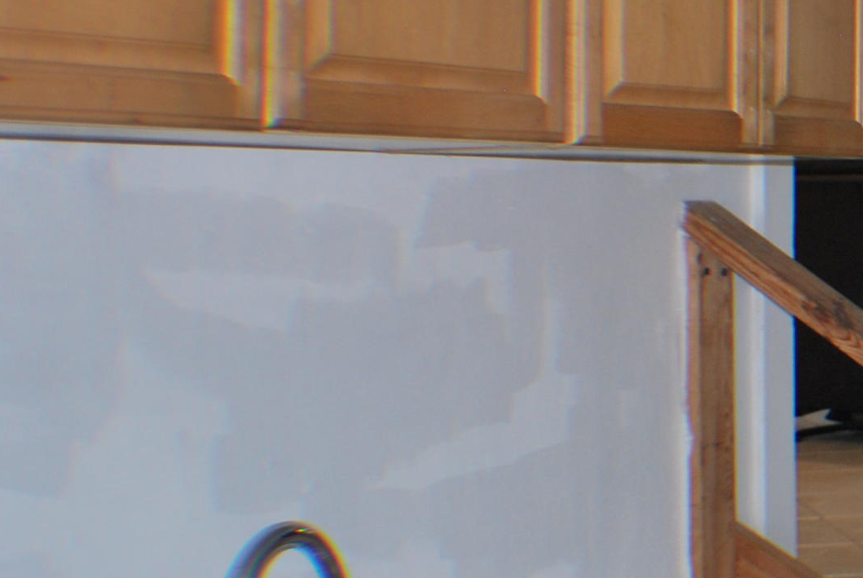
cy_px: 285
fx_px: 2448
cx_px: 1115
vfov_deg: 13.5
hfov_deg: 18.6
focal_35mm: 102
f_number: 4.2
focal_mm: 24
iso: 200
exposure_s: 1/60
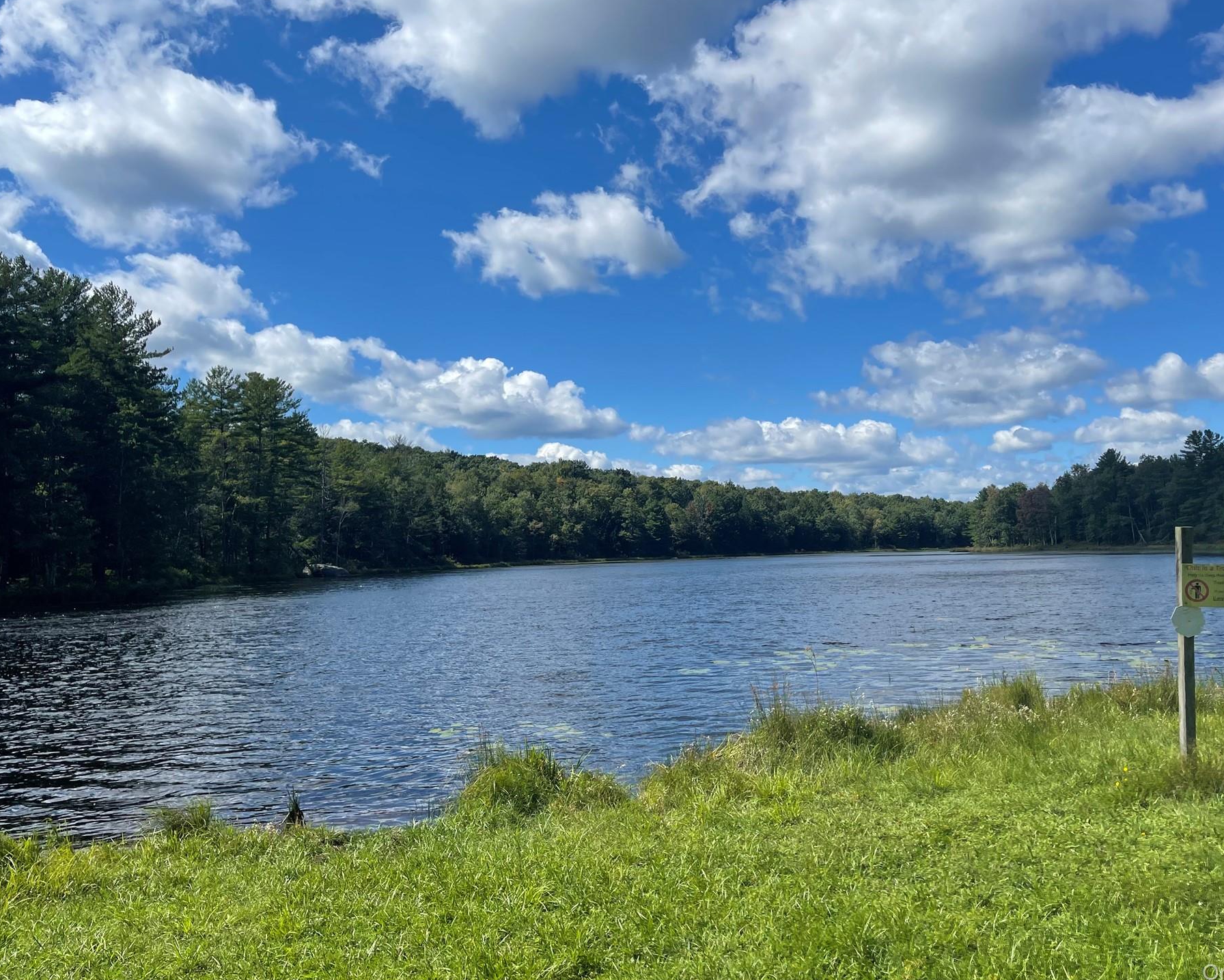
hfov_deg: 60.4
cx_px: 642
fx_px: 1051
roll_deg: +1.8
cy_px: 464
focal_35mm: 29
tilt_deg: +4.0
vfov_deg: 50.0
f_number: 1.6
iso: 32
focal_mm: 5.1
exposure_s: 1/5917
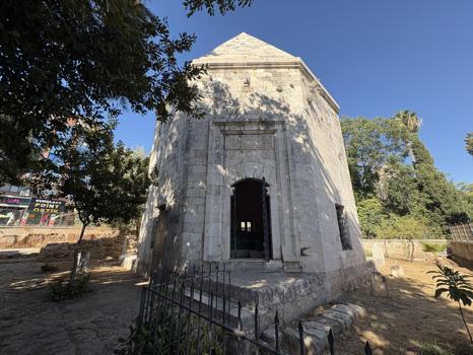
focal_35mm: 14
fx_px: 191
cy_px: 178
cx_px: 236
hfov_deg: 102.0
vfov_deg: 85.7
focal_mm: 2.22
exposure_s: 1/652
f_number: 2.2
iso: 50
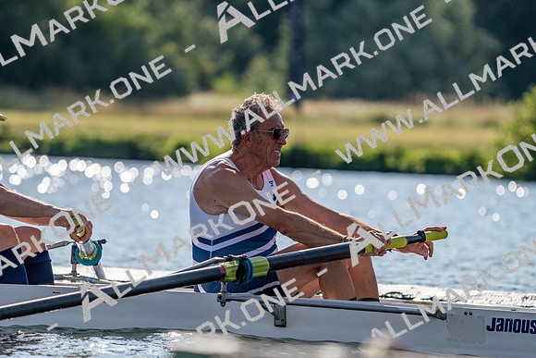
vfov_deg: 3.8
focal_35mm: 359
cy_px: 179
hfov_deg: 5.7
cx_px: 268
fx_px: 5346
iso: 200
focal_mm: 359
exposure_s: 1/1600
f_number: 6.3
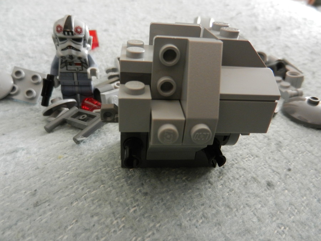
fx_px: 232
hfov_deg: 69.4
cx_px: 160
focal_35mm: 25
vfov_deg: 54.9
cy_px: 120
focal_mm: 4.5
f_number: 3.5
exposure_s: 1/15
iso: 400
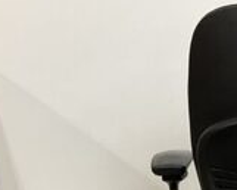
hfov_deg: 20.1
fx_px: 618
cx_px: 300
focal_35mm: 88
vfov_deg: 16.3
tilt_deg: -15.0
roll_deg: +0.4
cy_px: 263
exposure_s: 1/60
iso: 100
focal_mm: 3
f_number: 1.8
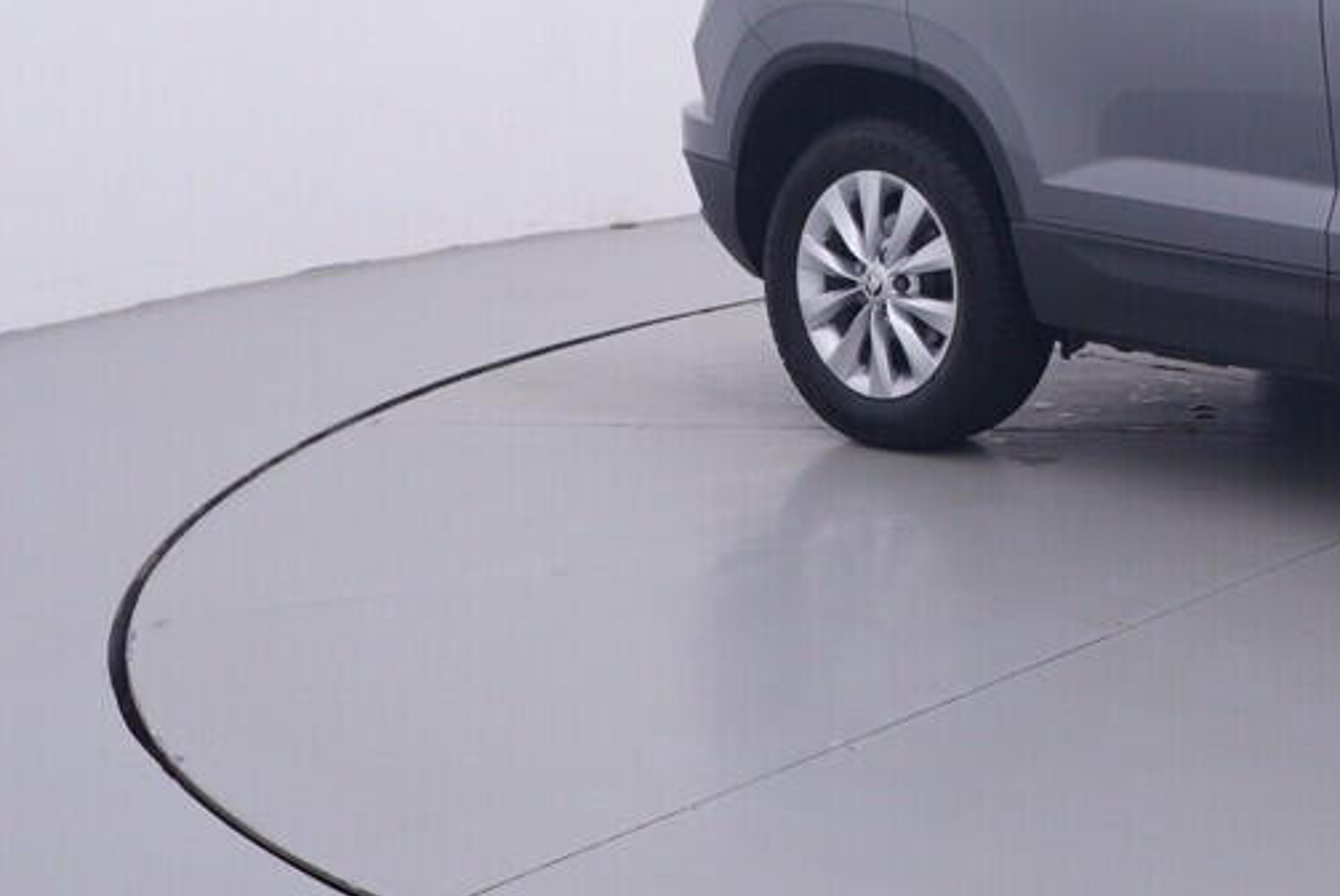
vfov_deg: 20.3
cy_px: -40
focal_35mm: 64
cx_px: 1590
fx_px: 2400
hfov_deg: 27.6
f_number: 5
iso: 200
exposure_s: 1/80
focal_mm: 15
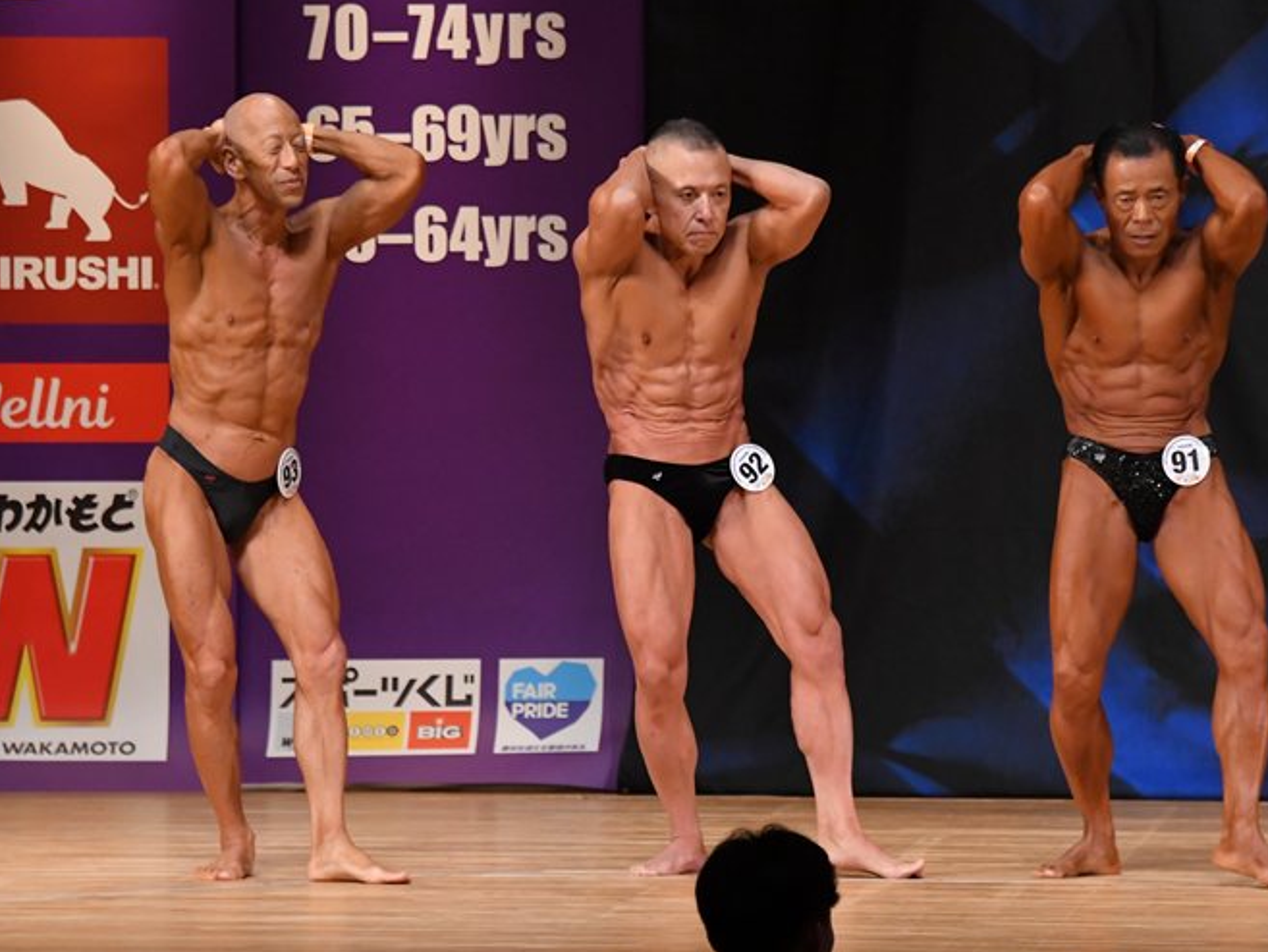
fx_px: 11834
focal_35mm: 323
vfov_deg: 4.6
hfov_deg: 6.1
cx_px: 609
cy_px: 479
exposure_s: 1/400
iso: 4000
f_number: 5.6
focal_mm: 190
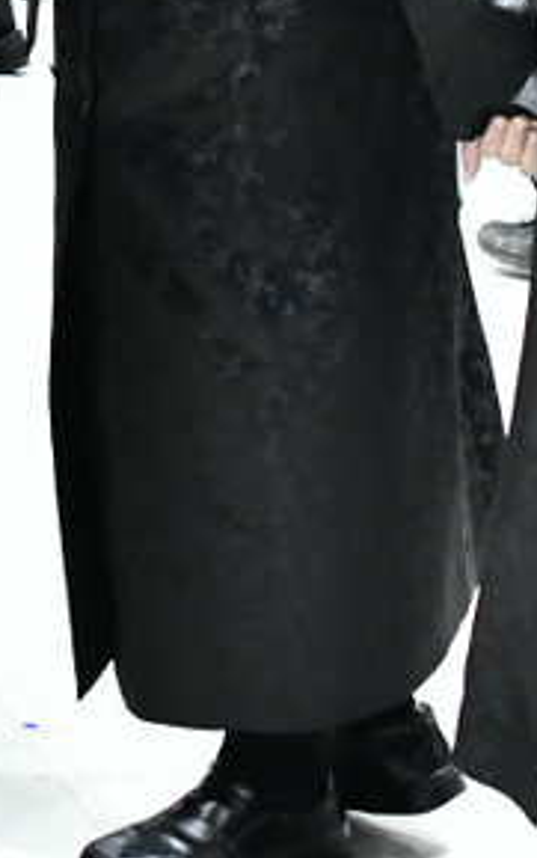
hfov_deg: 8.8
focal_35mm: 138
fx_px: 3227
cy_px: -438
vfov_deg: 14.1
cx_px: -650
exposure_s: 1/200
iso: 2500
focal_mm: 28
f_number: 5.6
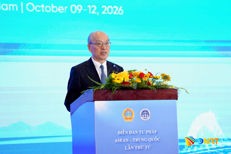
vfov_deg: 7.5
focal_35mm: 182
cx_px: 116
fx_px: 1168
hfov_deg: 11.3
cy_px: 77
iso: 3200
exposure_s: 1/640
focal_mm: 182
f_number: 3.2
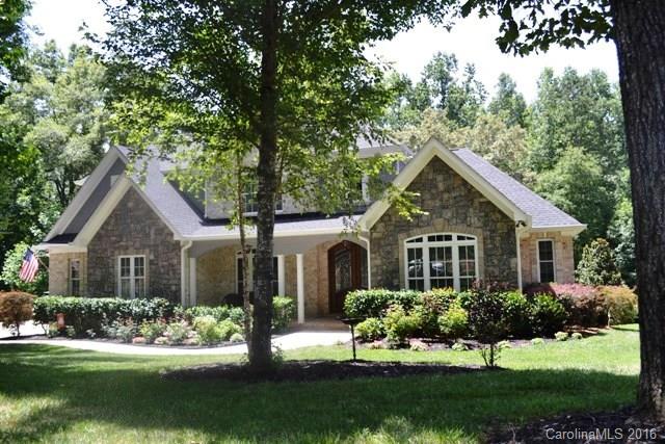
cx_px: 332
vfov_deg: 48.0
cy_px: 222
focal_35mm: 27
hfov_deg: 67.4
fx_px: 499
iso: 100
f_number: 5.6
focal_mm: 18
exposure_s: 1/125
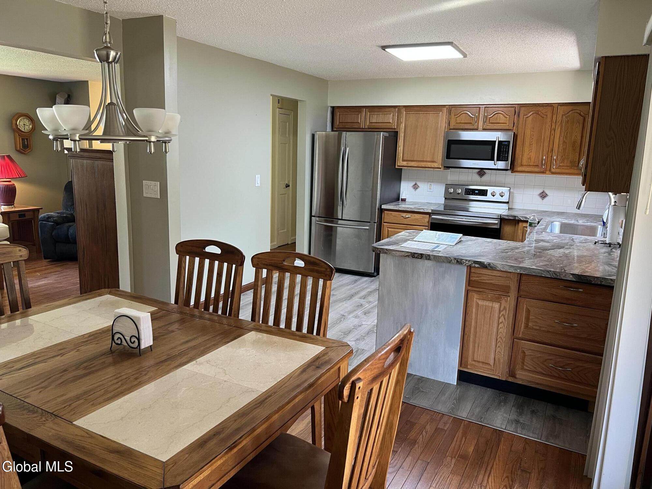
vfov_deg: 53.1
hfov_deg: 67.3
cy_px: 244
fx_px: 490
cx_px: 326
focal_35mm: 26
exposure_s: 1/60
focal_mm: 5.7
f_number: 1.5
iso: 125
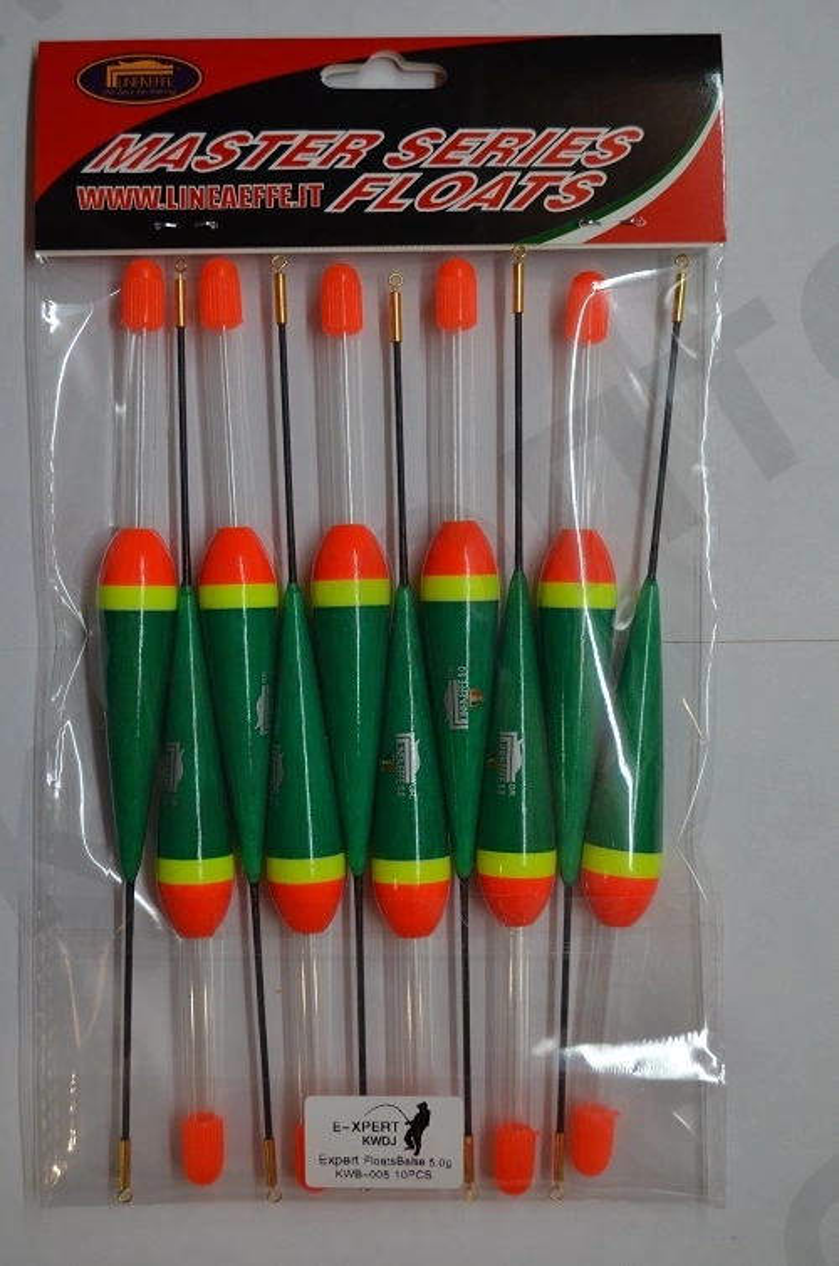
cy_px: 633
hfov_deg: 29.8
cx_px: 420
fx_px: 1579
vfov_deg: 43.7
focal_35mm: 45
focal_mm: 30
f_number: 5.6
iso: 400
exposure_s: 1/125
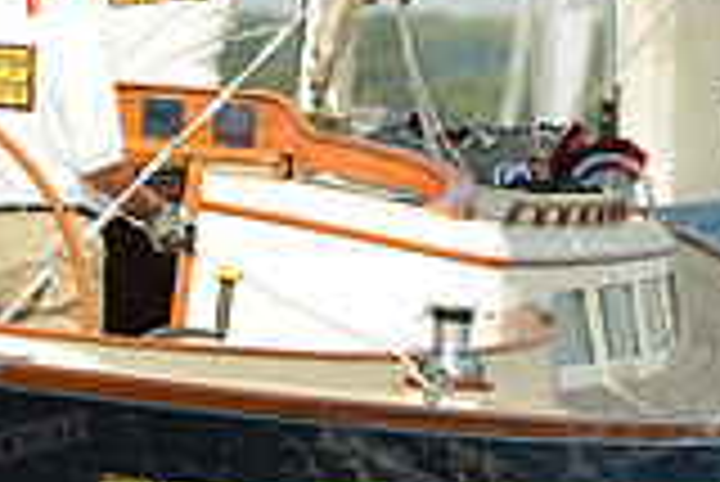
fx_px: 13072
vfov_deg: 2.1
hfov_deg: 3.2
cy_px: 191
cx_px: 324
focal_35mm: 653
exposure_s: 1/1250
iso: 320
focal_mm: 180
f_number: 7.1
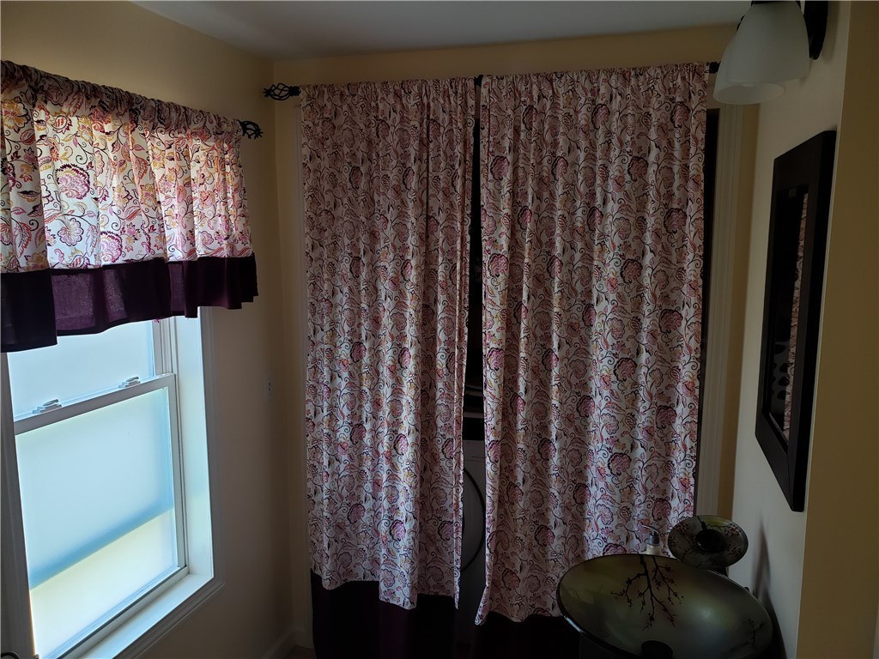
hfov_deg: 67.3
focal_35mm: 26
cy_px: 330
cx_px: 440
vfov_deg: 53.1
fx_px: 660
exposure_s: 1/60
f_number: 2.4
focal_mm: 4.3
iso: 125
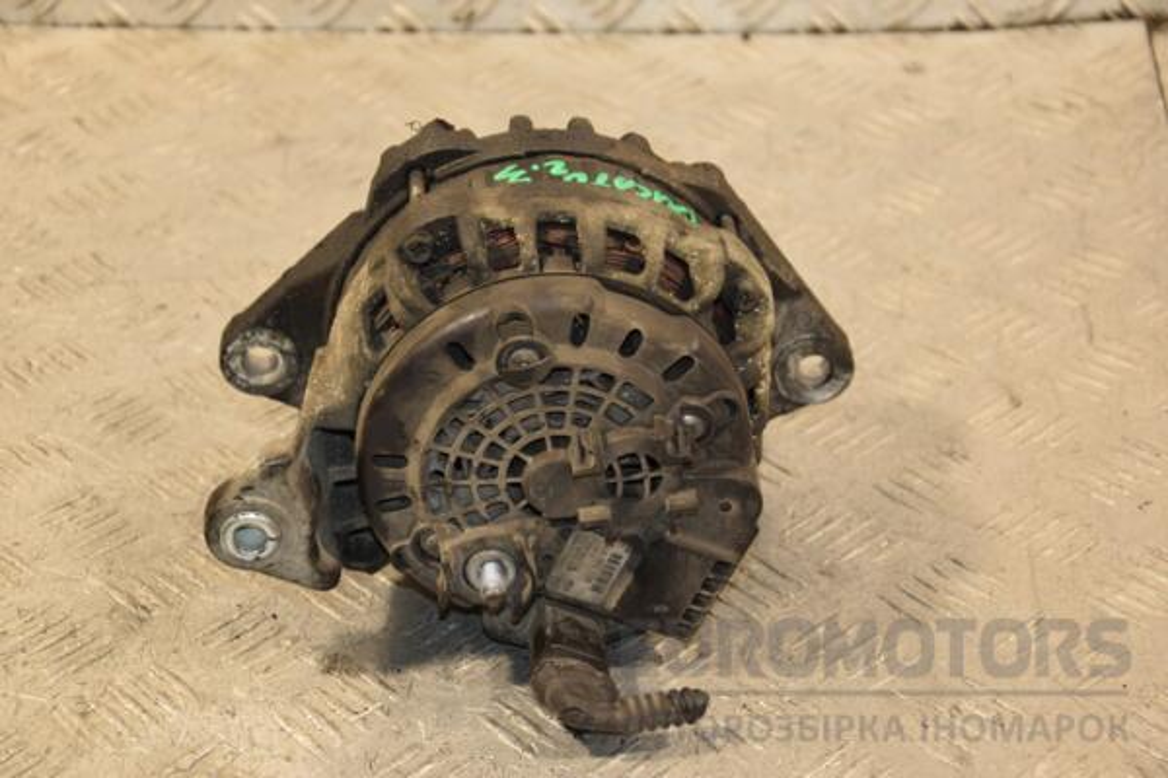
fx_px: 3017
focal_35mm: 93
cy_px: 389
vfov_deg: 14.7
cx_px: 584
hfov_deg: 21.9
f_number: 5.3
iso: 800
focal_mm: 62
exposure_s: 1/100
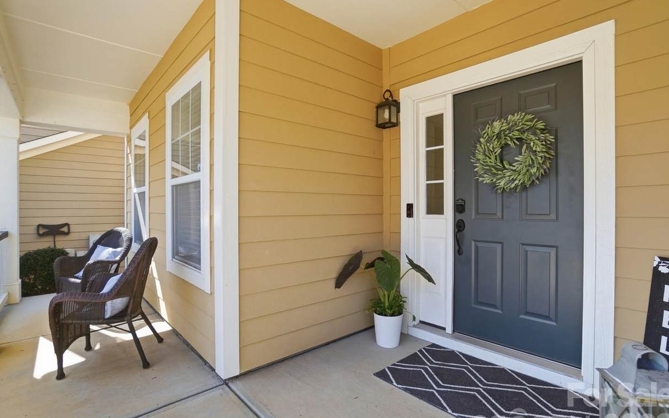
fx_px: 292
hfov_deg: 97.8
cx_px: 326
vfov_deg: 71.2
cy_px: 217
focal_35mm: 16
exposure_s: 1/3200
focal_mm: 10
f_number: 4
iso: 100
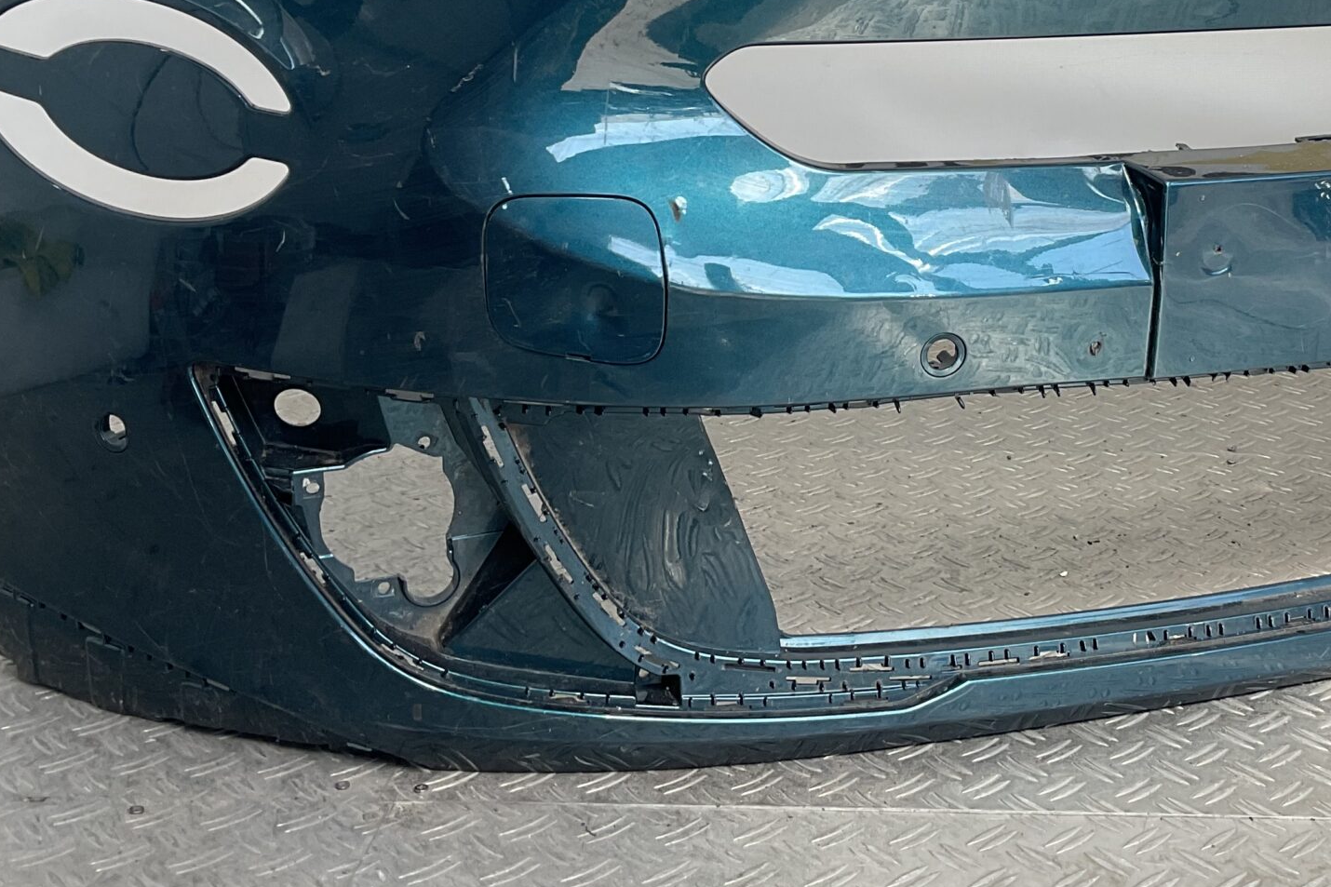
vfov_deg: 24.4
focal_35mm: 54
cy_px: 93
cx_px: 959
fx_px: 1996
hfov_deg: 36.2
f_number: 1.8
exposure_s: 1/201
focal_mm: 3
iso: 16
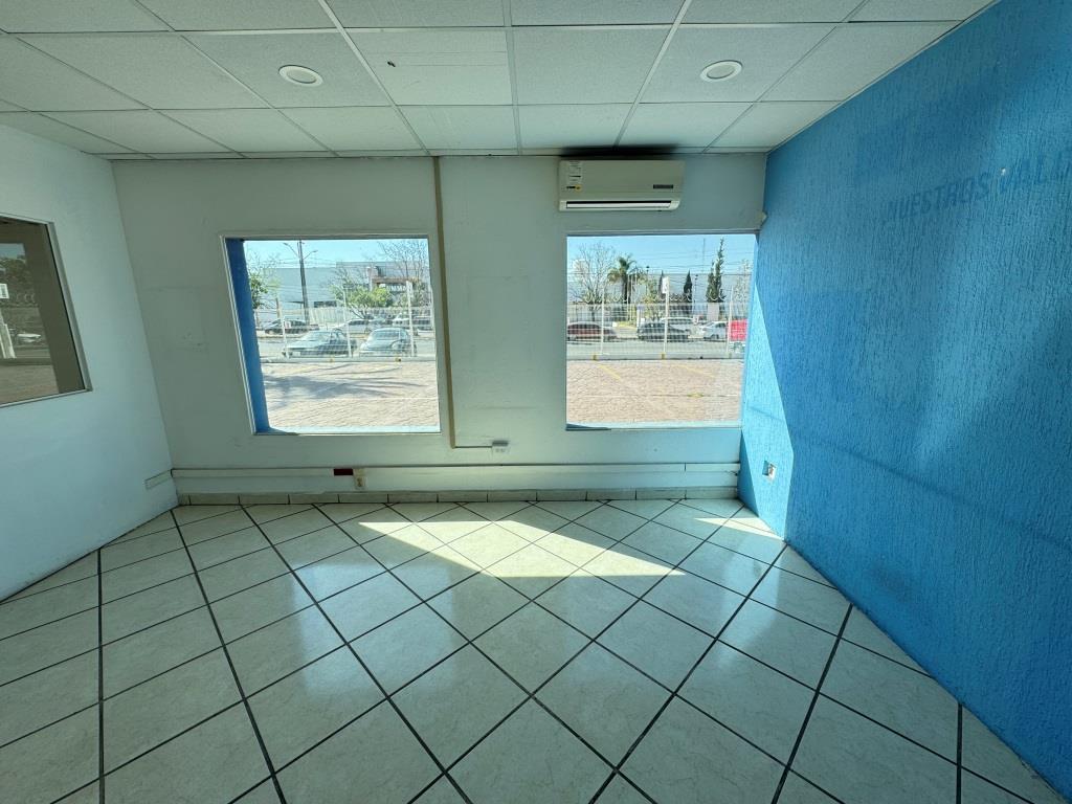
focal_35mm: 14
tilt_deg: -12.2
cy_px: 402
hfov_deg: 102.1
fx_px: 434
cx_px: 536
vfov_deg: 85.7
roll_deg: +0.8
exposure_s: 1/600
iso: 40
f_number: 2.2
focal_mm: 2.22
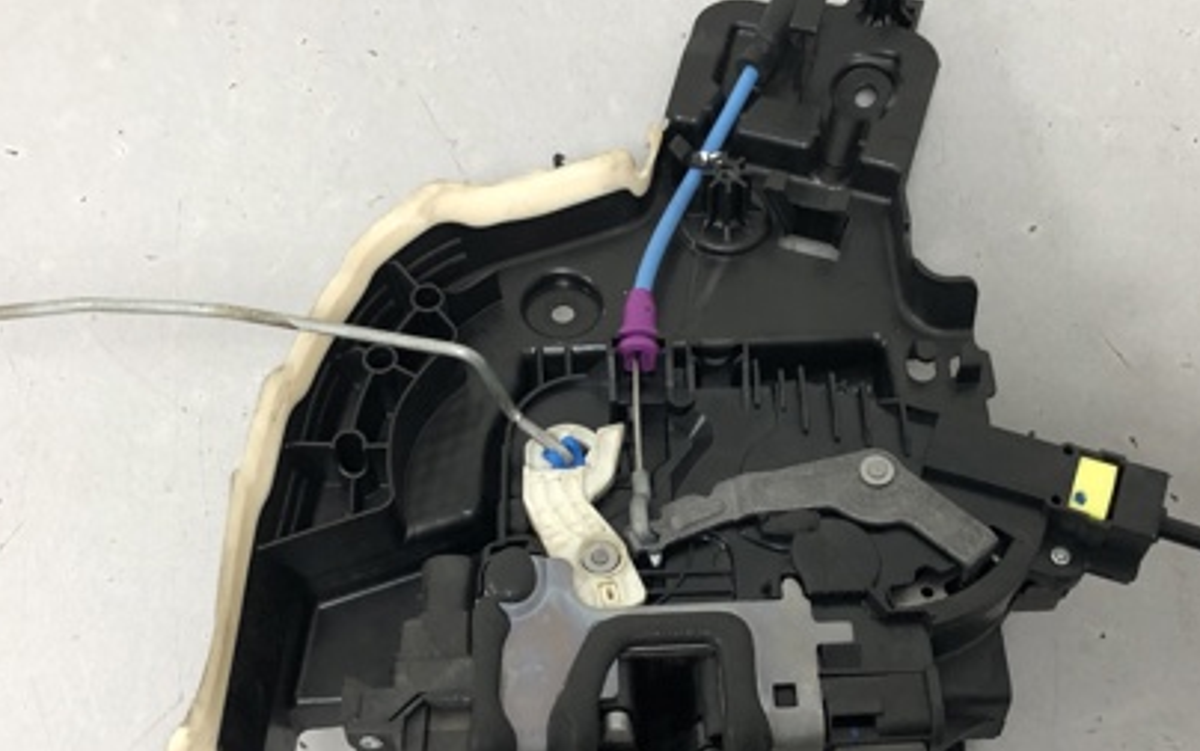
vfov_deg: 27.4
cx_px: 722
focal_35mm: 47
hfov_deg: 42.4
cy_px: 472
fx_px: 1538
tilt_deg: -77.2
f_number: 1.8
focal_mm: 4
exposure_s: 1/25
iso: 40
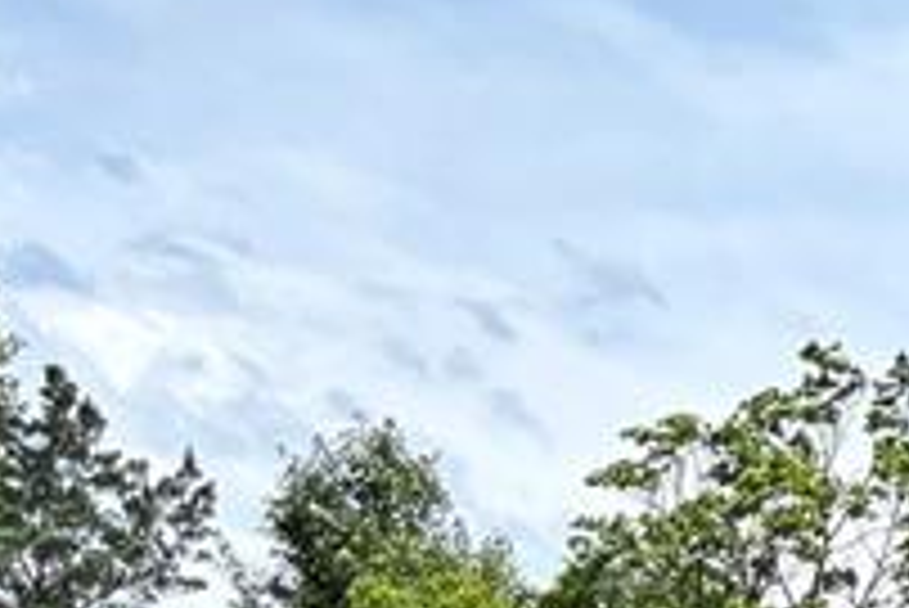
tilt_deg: +5.3
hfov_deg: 11.9
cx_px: 2218
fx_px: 3462
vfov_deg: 9.5
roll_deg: -2.3
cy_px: 1103
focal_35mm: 137
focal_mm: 5.96
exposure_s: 1/1477
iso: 50
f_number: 1.6
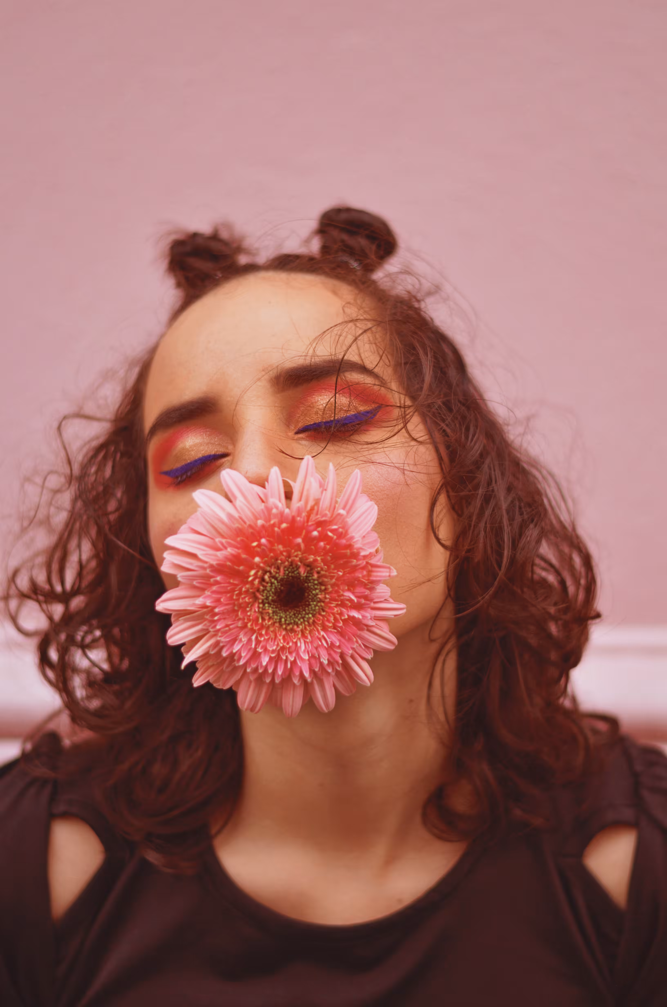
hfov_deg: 18.1
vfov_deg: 27.0
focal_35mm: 75
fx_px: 2094
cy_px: 504
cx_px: 334
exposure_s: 1/1600
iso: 800
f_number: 1.8
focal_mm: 50
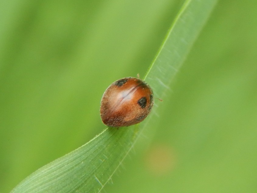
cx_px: 130
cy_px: 96
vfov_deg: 17.2
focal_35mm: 86
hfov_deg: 22.8
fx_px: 638
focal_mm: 15.3
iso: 125
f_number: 4.3
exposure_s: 1/50
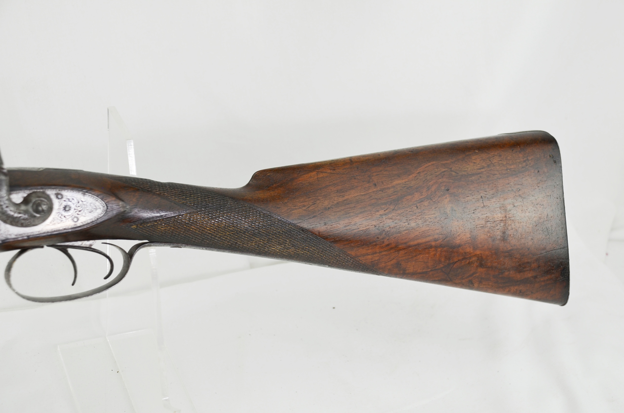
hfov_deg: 33.5
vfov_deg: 22.5
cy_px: 206
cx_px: 312
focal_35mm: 60
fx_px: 1038
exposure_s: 1/125
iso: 220
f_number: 5.6
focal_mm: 40
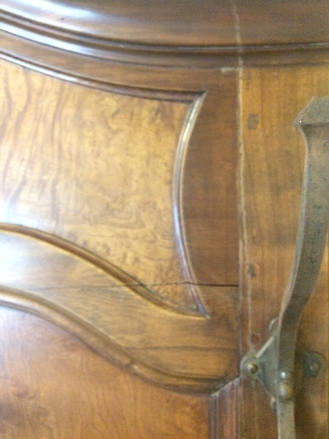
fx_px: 367
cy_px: 220
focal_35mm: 29
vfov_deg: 61.7
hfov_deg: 48.2
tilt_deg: -5.6
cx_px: 164
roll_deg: +2.2
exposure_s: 1/17
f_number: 2.2
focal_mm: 4.15
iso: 500
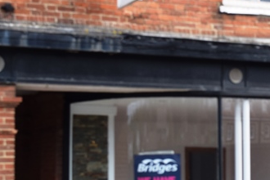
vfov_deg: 12.6
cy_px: 117
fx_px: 817
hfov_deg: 18.2
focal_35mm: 109
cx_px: 285
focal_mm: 30
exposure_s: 1/250
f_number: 8
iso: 400
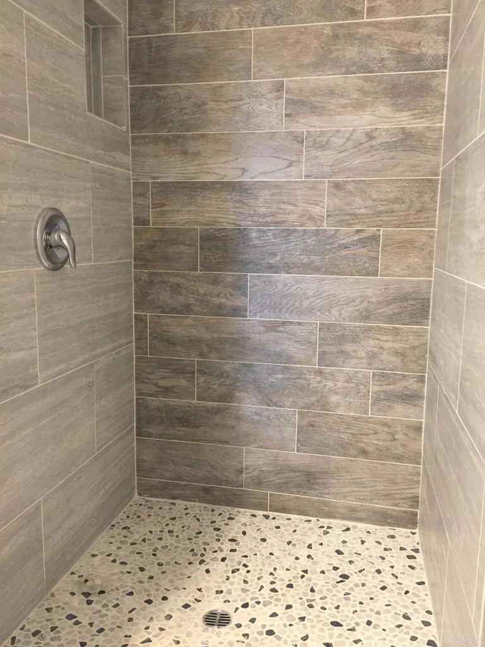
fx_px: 542
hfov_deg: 48.2
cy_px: 324
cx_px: 242
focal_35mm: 29
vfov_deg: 61.7
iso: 100
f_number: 2.2
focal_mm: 4.15
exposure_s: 1/10
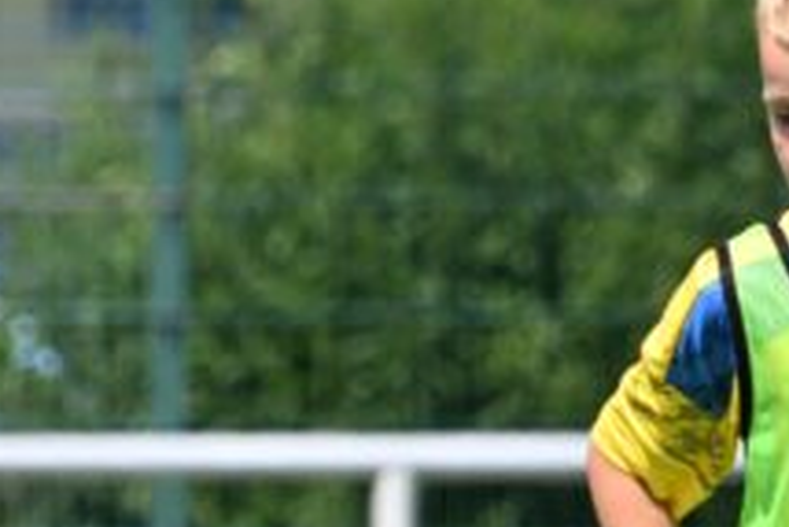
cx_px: 446
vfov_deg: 1.1
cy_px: 757
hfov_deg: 1.7
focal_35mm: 1244
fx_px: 27282
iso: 220
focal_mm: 260
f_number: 5.6
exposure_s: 1/1600
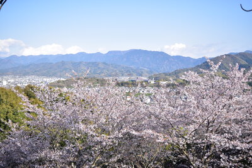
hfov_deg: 51.3
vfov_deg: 35.5
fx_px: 263
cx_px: 126
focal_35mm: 38
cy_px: 84
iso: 250
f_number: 4
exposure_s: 1/1000
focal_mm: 25
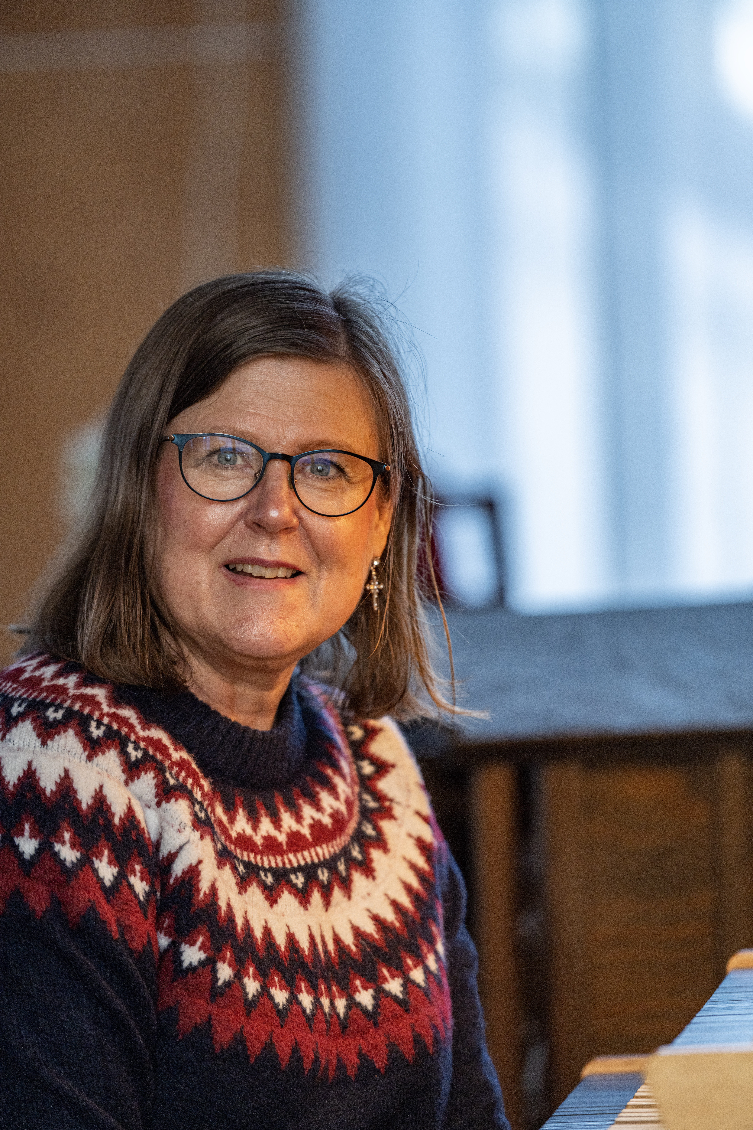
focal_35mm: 200
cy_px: 565
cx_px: 376
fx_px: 6275
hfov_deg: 6.9
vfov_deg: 10.3
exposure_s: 1/200
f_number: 2.8
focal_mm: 200
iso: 320
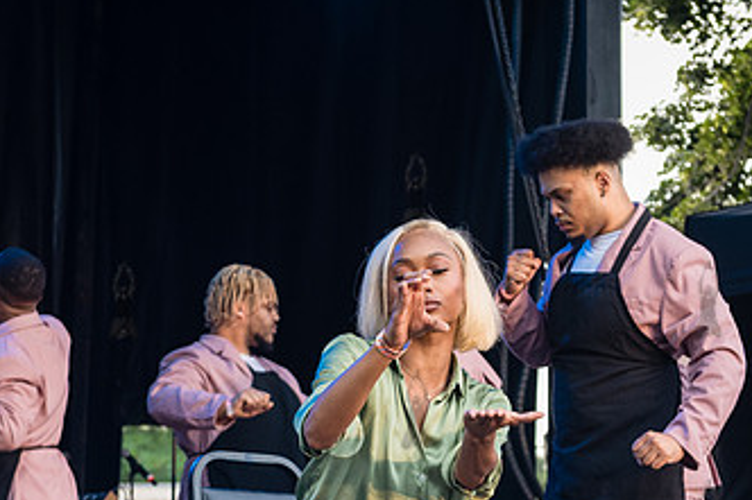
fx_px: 2484
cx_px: 415
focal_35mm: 119
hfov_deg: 17.2
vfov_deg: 11.5
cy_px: 408
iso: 1000
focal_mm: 60
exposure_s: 1/640
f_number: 4
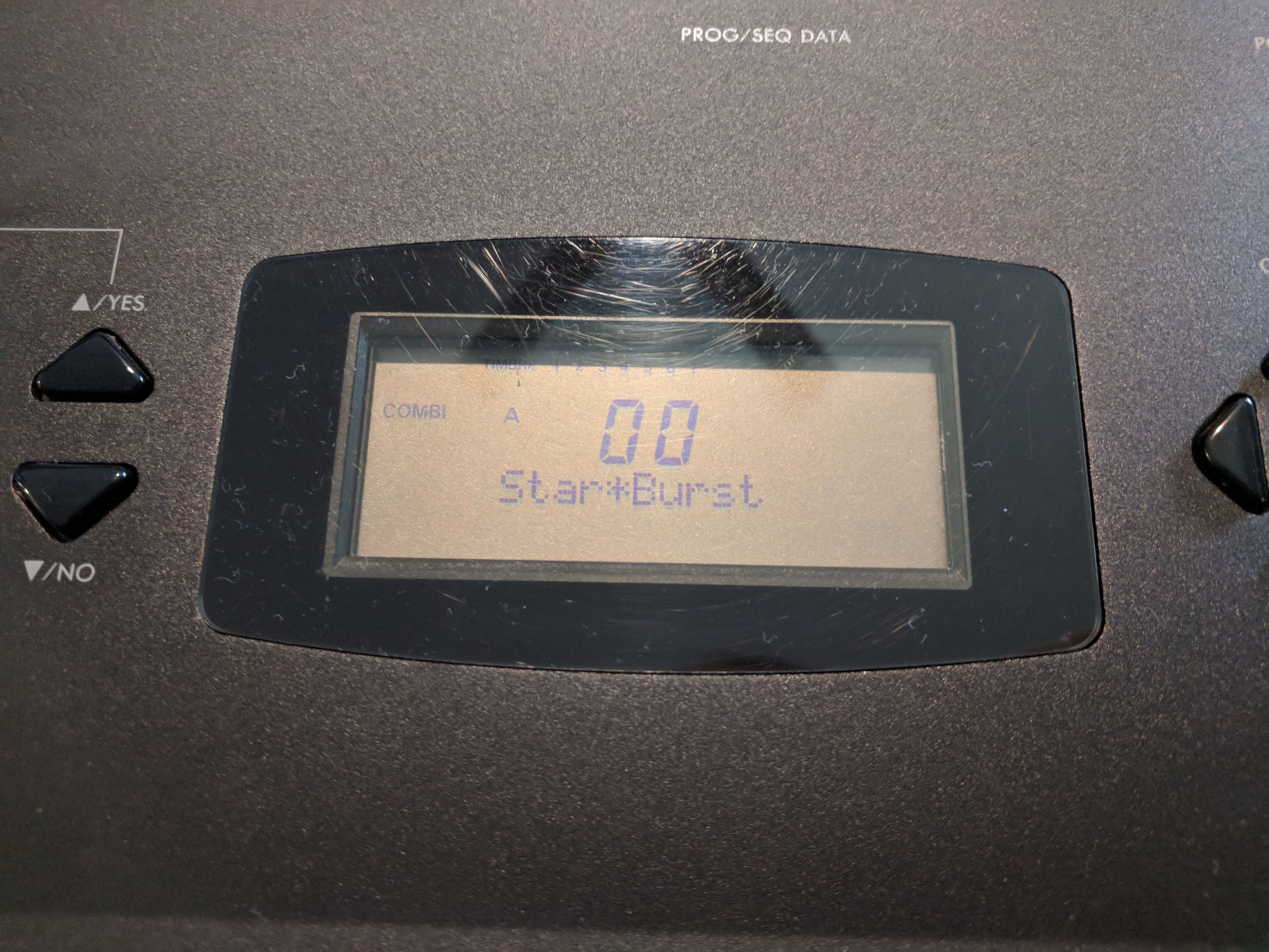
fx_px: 953
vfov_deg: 53.1
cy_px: 476
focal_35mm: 26
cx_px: 634
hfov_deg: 67.3
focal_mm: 4.67
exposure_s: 1/30
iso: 1246
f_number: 2
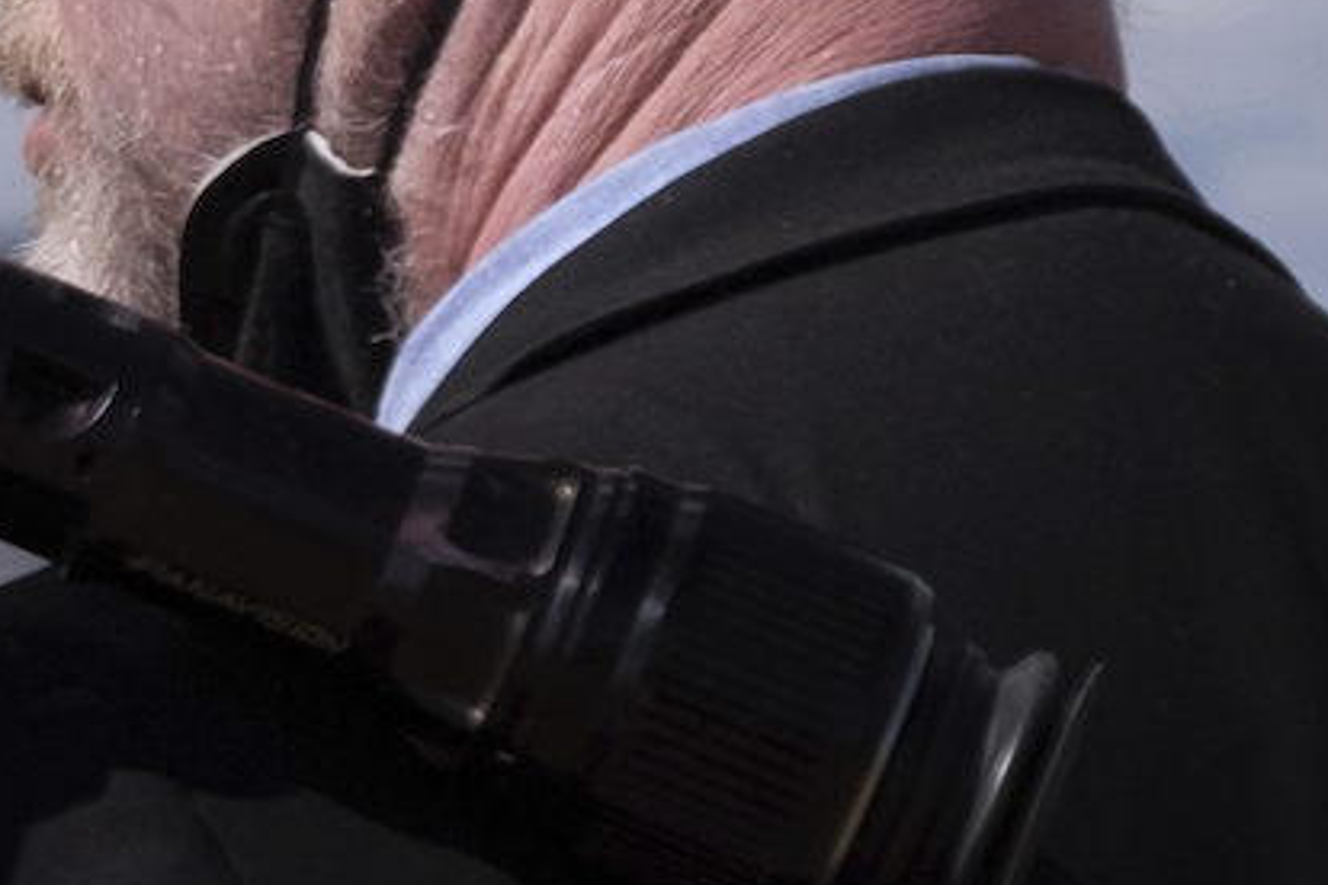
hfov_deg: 3.0
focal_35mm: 685
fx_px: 25267
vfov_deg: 2.0
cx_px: -840
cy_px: 789
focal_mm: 70.2
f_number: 5.3
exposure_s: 1/2000
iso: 250
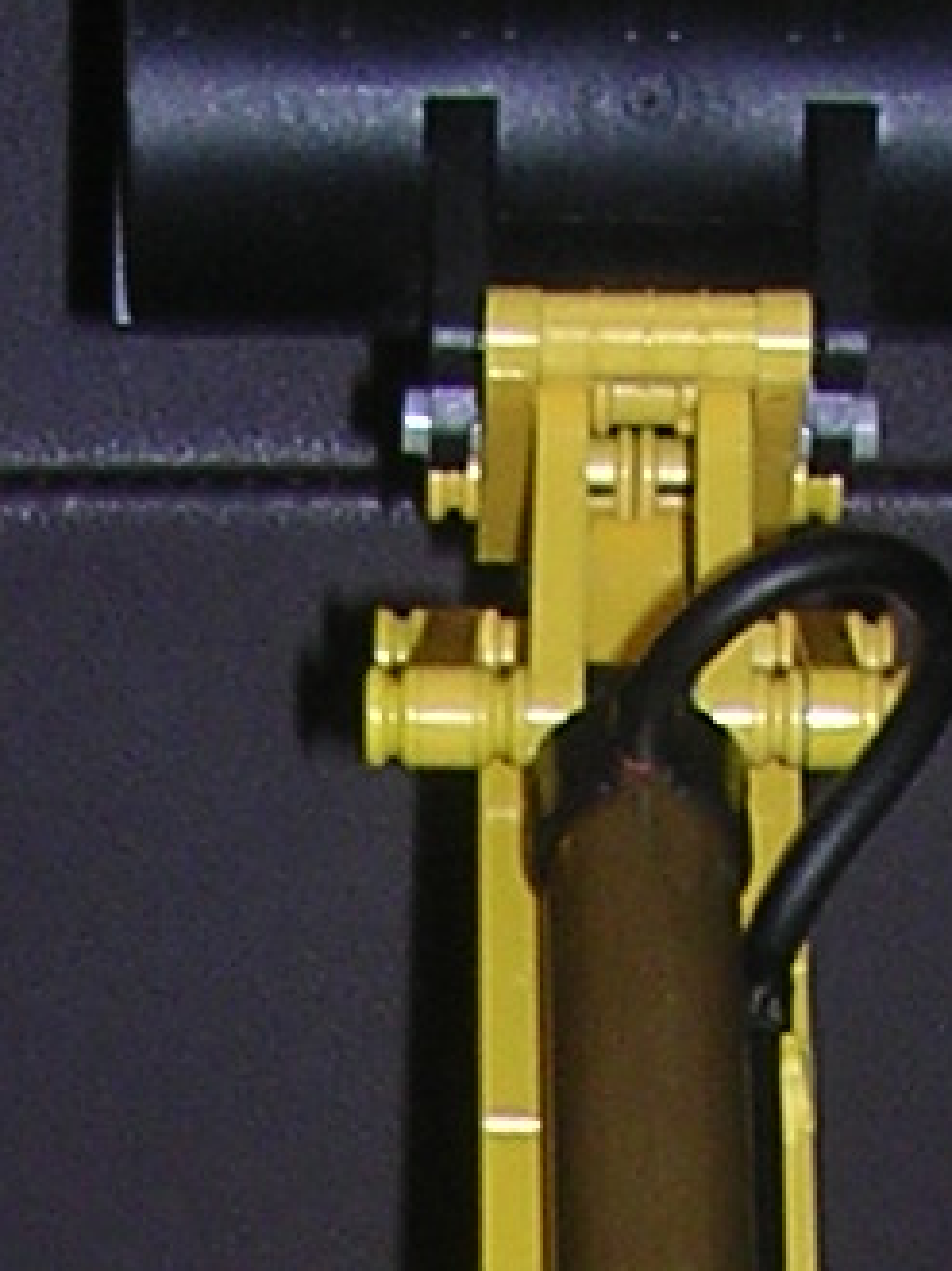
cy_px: 3555
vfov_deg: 7.5
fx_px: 8665
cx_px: 235
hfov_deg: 6.3
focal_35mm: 236
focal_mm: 5.8
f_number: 2.8
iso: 100
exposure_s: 1/60.1
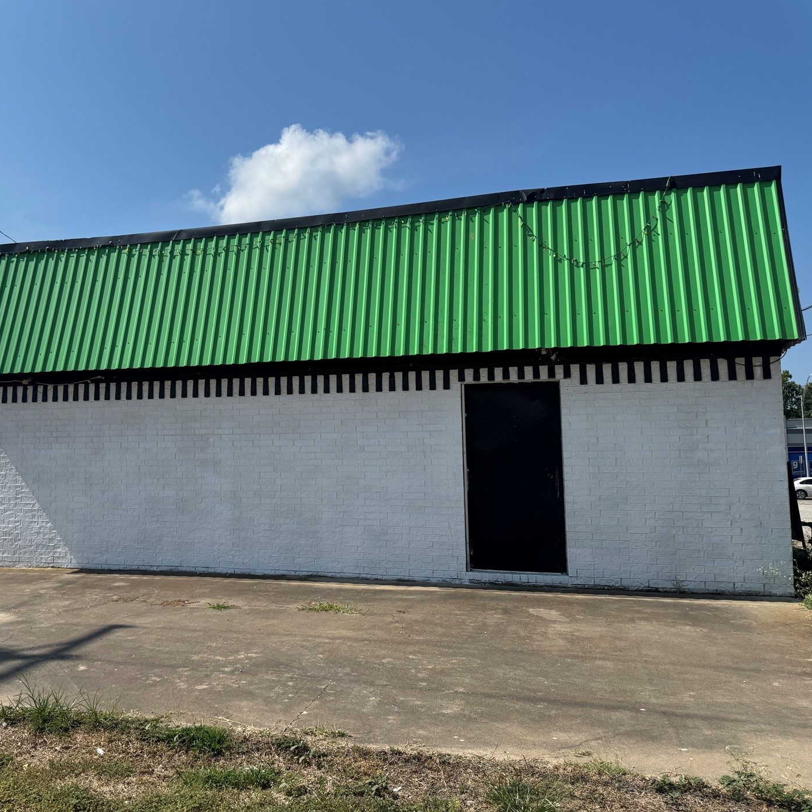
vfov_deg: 55.6
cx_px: 271
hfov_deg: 54.5
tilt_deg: +4.4
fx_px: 770
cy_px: 399
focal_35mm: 29
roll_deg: +1.8
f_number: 1.78
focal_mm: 6.76
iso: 80
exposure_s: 1/7092
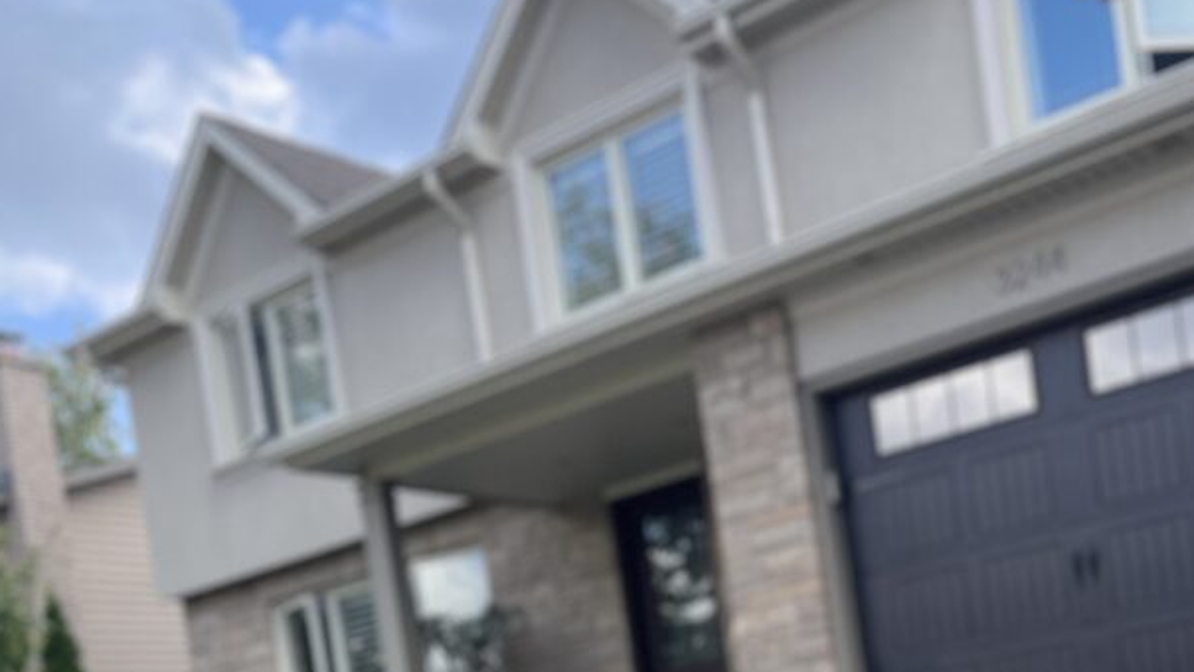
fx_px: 1520
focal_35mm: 48
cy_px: 844
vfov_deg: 22.6
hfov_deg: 42.6
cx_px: 747
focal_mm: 5.1
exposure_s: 1/731
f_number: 1.6
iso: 50
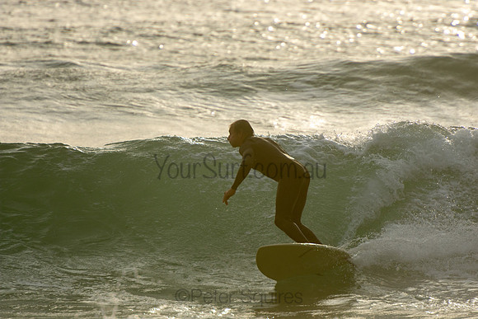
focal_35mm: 600
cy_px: 160
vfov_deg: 2.3
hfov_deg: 3.4
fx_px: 7968
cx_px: 239
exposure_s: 1/1000
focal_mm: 400
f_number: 5.6
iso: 180
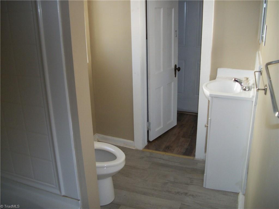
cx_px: 140
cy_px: 104
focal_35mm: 32
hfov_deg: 56.8
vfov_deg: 44.2
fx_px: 258
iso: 160
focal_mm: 5.7
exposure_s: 1/60
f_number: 2.9
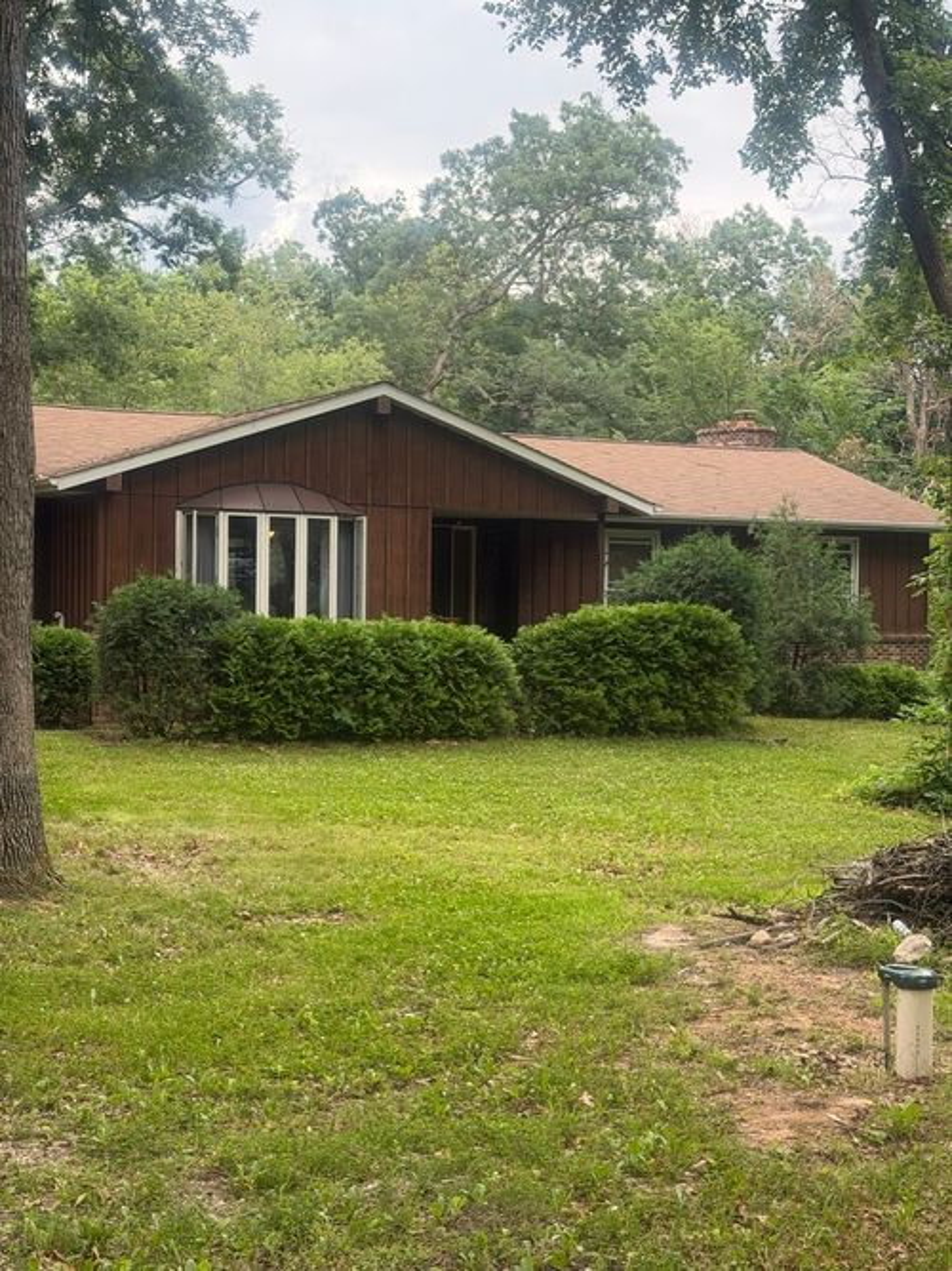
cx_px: 476
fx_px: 1761
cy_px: 636
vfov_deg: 39.7
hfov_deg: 30.3
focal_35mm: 48
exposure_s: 1/706
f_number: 1.78
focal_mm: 6.76
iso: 100
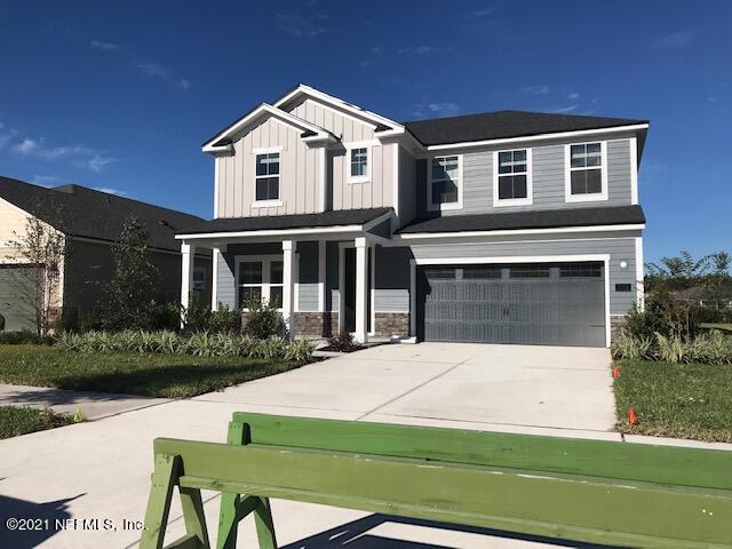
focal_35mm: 28
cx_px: 366
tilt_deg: +3.8
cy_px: 274
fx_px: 592
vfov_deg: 49.7
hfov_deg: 63.4
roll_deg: -0.1
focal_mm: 3.99
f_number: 1.8
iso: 25
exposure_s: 1/5988
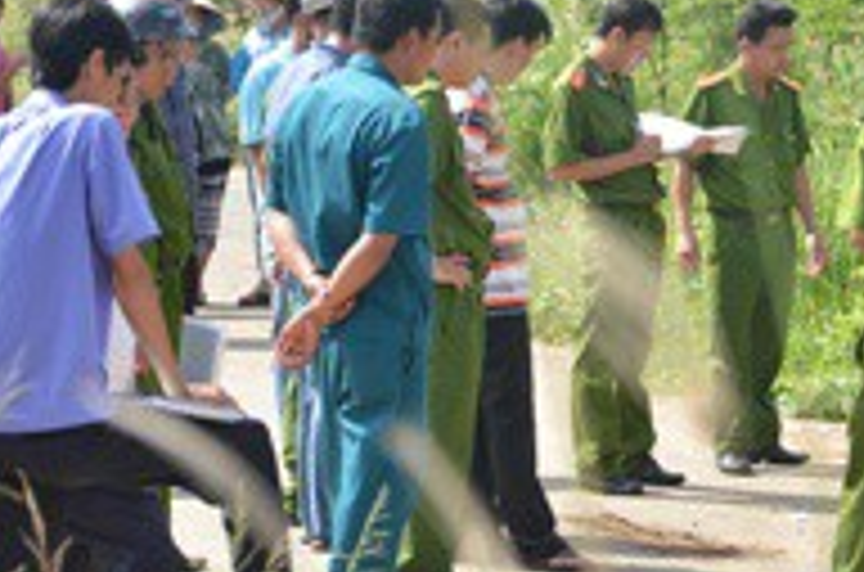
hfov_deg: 8.9
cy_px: 191
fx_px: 5530
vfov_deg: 5.9
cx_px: 788
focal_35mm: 231
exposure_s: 1/800
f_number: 5.6
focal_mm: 66
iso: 400
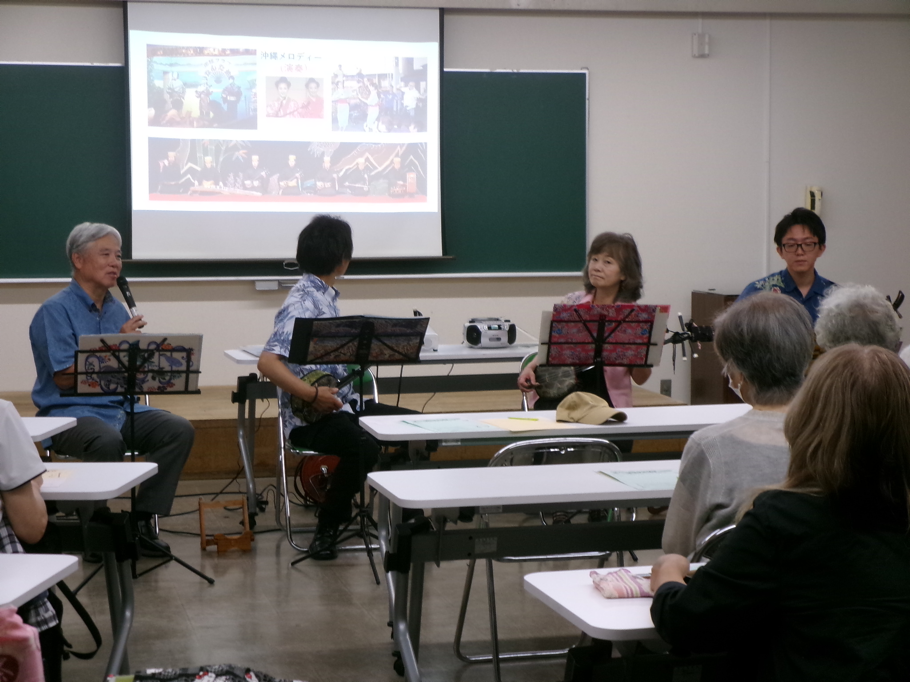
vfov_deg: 18.9
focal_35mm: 78
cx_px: 455
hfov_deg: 25.0
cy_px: 341
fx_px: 2050
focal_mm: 14
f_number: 5.4
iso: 257
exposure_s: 1/34
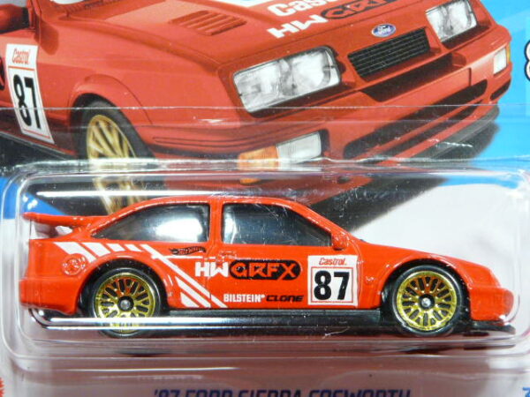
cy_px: 198
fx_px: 2297
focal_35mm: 150
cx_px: 265
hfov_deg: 13.2
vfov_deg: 9.9
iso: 200
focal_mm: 15.4
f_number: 3.6
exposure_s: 1/30
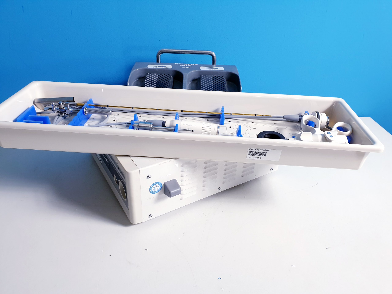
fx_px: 294
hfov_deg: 67.3
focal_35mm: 26
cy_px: 147
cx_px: 196
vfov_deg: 53.1
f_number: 2.4
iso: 125
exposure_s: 1/50
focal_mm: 4.3
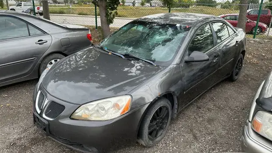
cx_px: 136
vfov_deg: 42.9
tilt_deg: -16.1
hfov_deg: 69.9
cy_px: 77
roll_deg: -1.1
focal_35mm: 27
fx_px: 195
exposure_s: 1/773
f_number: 1.78
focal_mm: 6.86
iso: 80
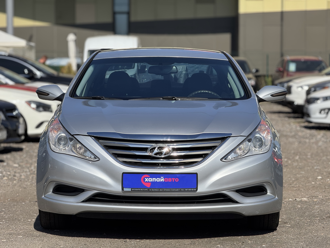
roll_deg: +0.1
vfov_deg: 12.3
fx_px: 1144
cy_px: 124
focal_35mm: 120
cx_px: 165
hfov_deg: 16.4
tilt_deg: -1.0
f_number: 2.8
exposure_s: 1/1916
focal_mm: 15.66
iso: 50
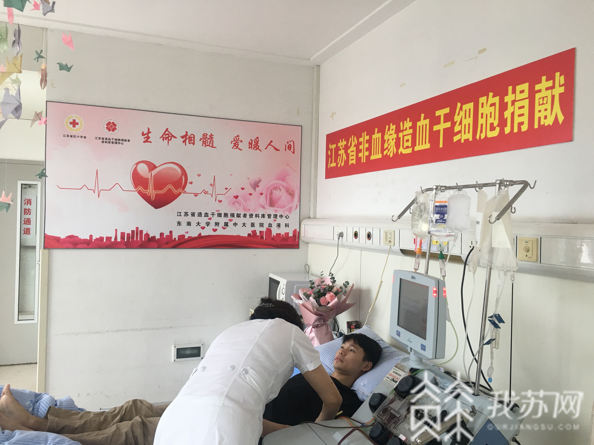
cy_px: 222
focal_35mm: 29
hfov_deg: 61.7
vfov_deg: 48.2
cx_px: 297
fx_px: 498
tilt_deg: +1.1
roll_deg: -1.6
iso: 25
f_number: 2.2
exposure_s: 1/33
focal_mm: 4.15
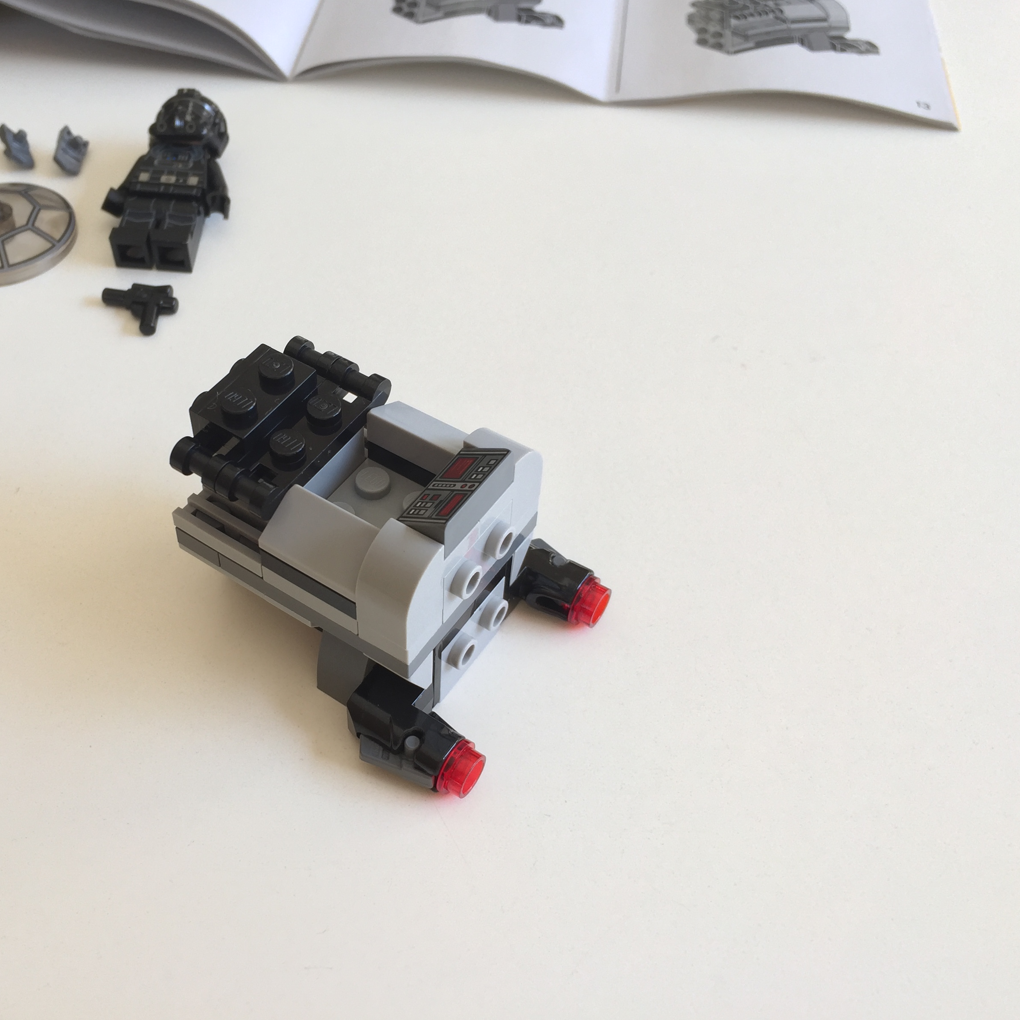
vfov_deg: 47.2
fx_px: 1167
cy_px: 509
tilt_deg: -48.9
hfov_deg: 46.5
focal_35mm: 35
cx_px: 342
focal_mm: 4.15
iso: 32
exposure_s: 1/118
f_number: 2.2
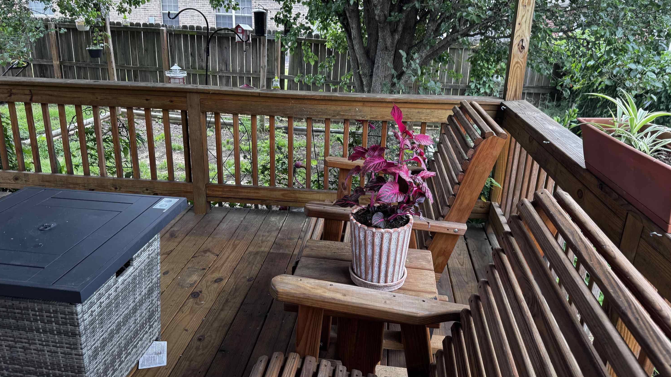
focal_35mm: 27
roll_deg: -1.3
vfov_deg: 42.8
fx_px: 480
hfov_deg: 69.9
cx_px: 330
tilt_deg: -17.9
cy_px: 169
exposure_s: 1/174
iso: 64
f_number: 1.78
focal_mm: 6.76
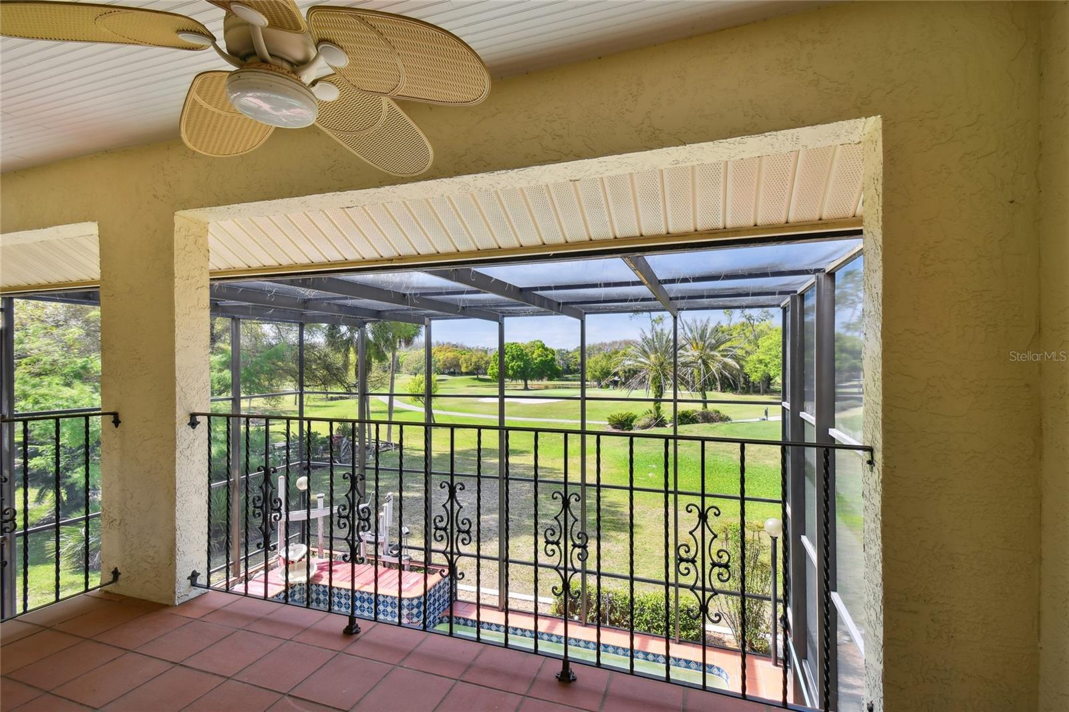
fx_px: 445
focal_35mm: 15
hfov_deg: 100.4
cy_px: 356
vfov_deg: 77.3
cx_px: 534
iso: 100
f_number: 7.1
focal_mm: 10
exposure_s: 1/60
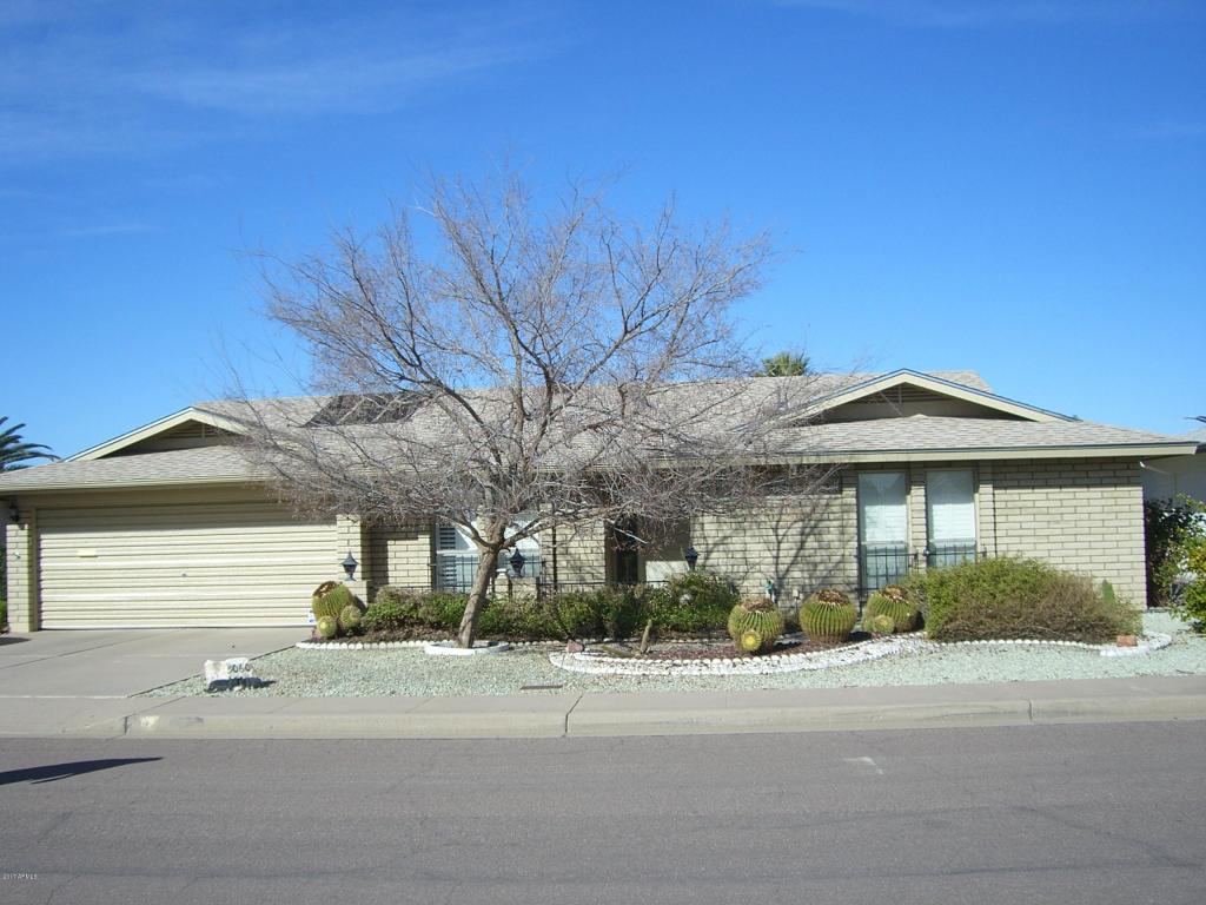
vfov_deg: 37.7
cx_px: 603
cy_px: 452
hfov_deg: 49.0
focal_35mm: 38
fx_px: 1324
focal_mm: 6.2
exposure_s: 1/800
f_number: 4.3
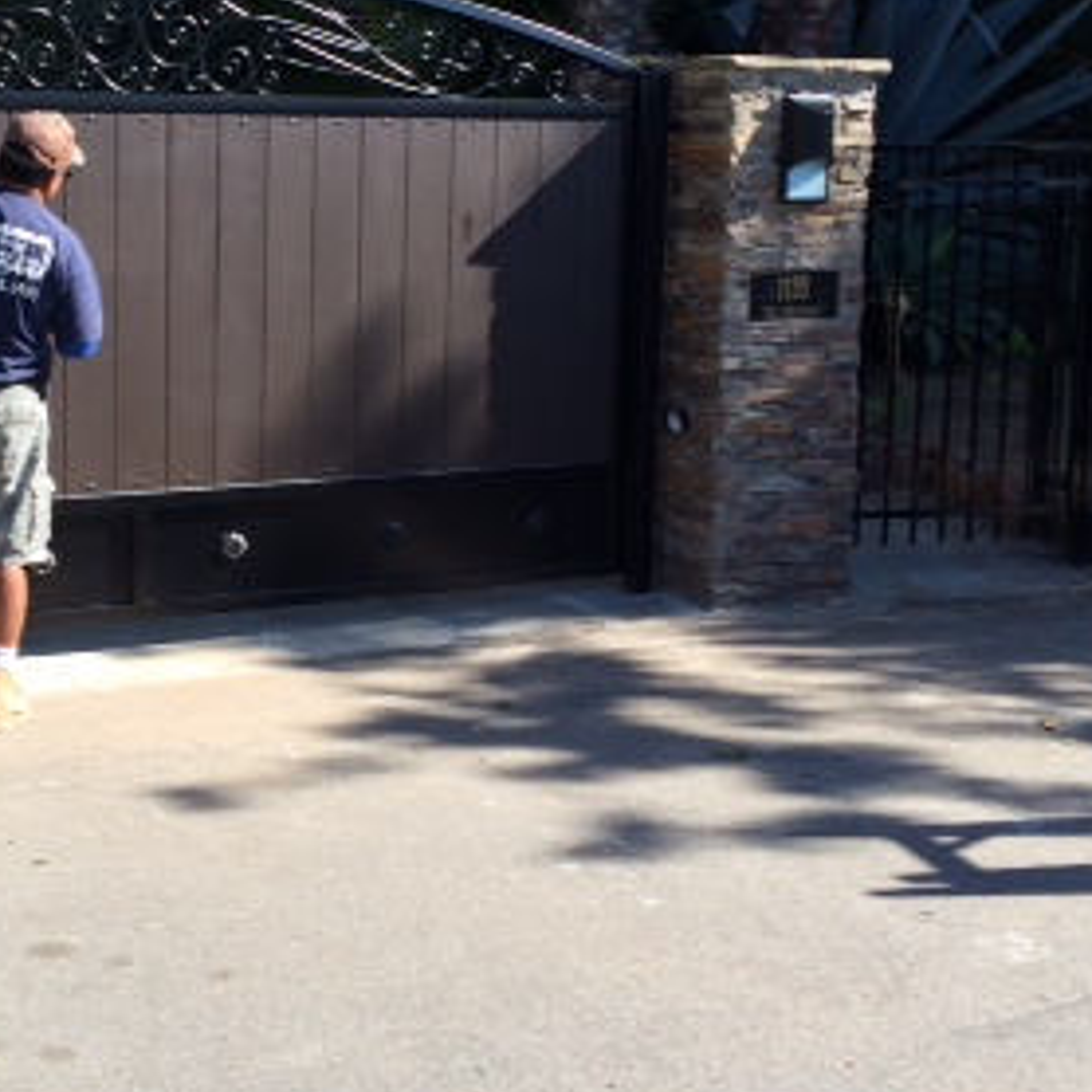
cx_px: 228
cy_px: 397
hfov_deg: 27.6
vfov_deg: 28.0
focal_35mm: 61
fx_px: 2177
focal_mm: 4.12
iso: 32
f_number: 2.2
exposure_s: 1/707
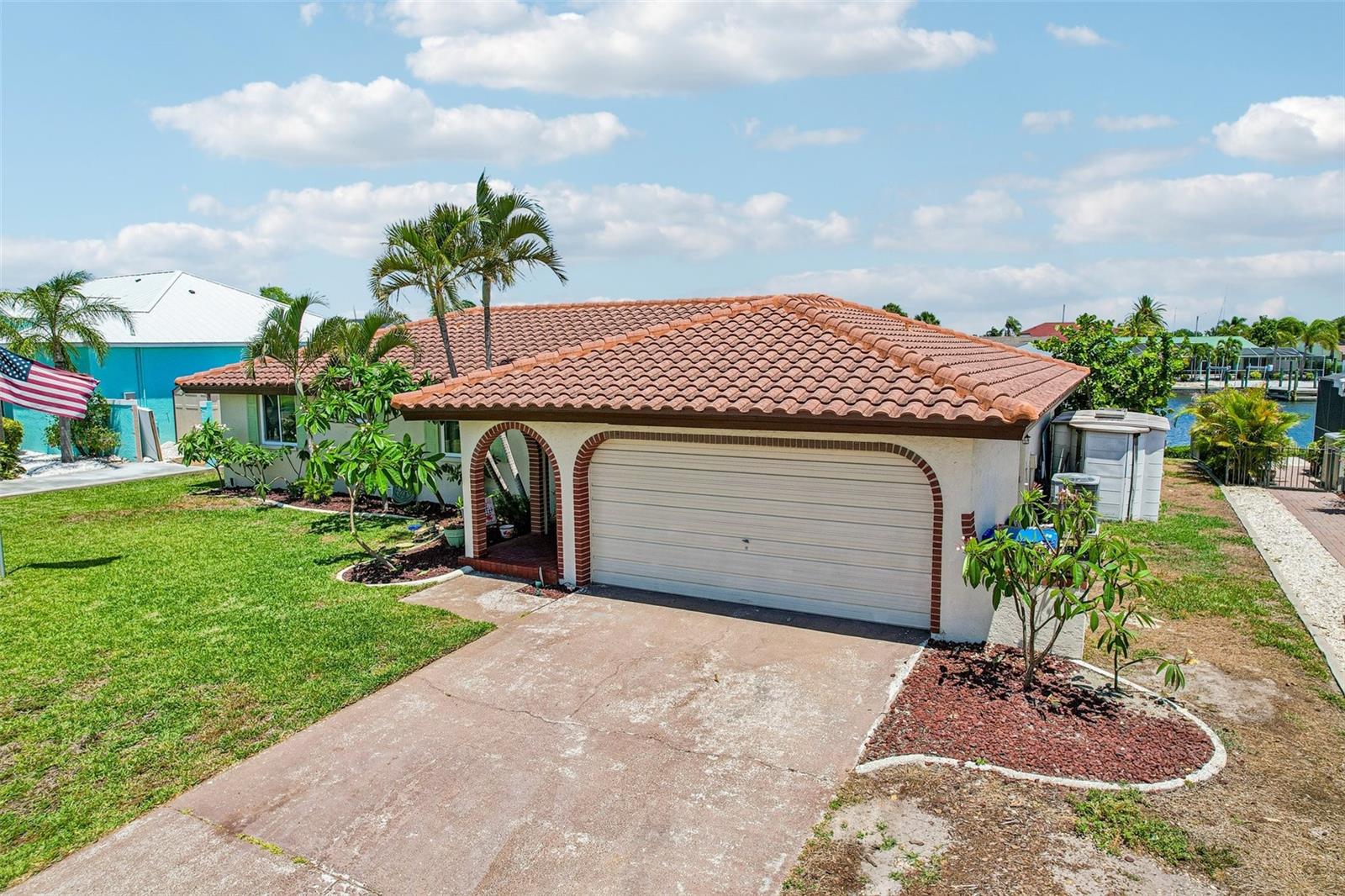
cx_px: 672
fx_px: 822
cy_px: 448
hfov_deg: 78.6
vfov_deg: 57.2
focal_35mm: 22
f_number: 2.8
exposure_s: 1/2000
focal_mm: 8.4
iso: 100
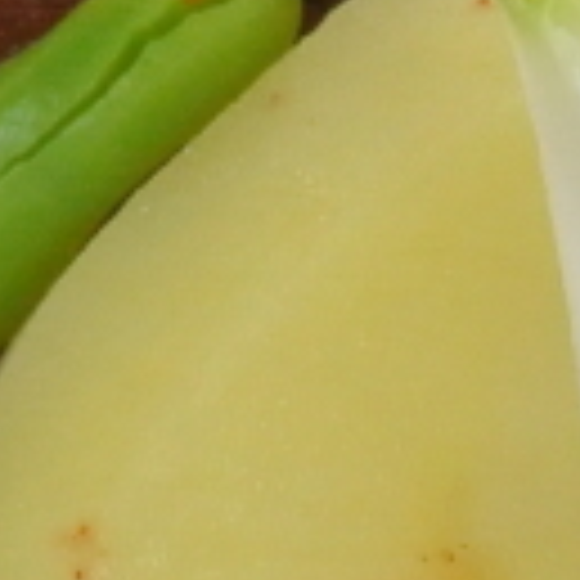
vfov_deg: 2.6
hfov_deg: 2.6
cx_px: -94
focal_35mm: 682
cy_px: -103
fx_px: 12928
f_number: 5.3
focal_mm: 25.9
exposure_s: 1/60
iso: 720
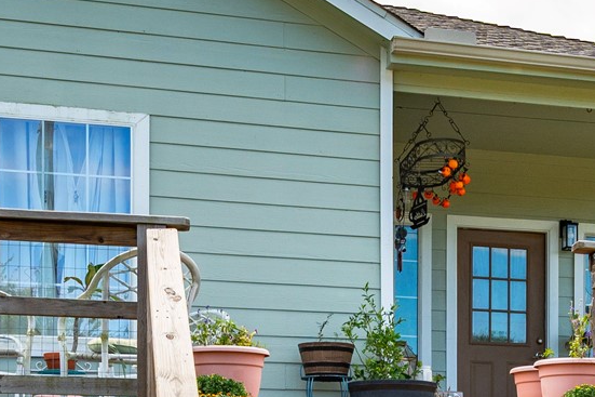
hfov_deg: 28.0
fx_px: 1173
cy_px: 481
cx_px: 454
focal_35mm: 71
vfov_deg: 18.2
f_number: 11
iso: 125
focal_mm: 18
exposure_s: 1/160
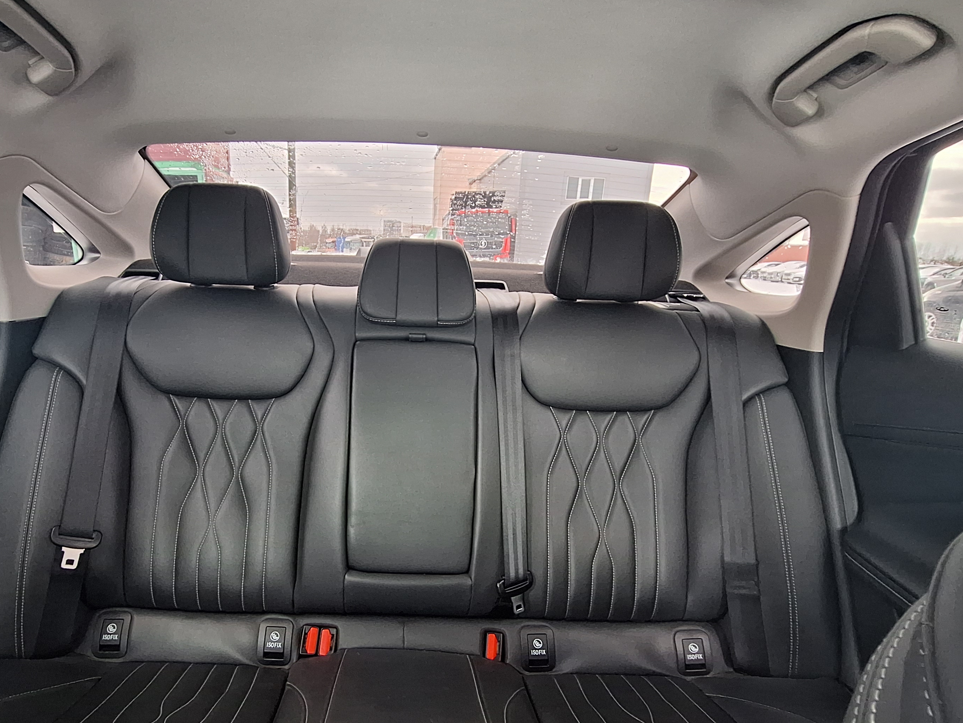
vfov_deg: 68.4
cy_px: 406
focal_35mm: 19
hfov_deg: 84.0
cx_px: 403
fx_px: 529
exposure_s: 1/50
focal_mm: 1.74
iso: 160
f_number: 2.2
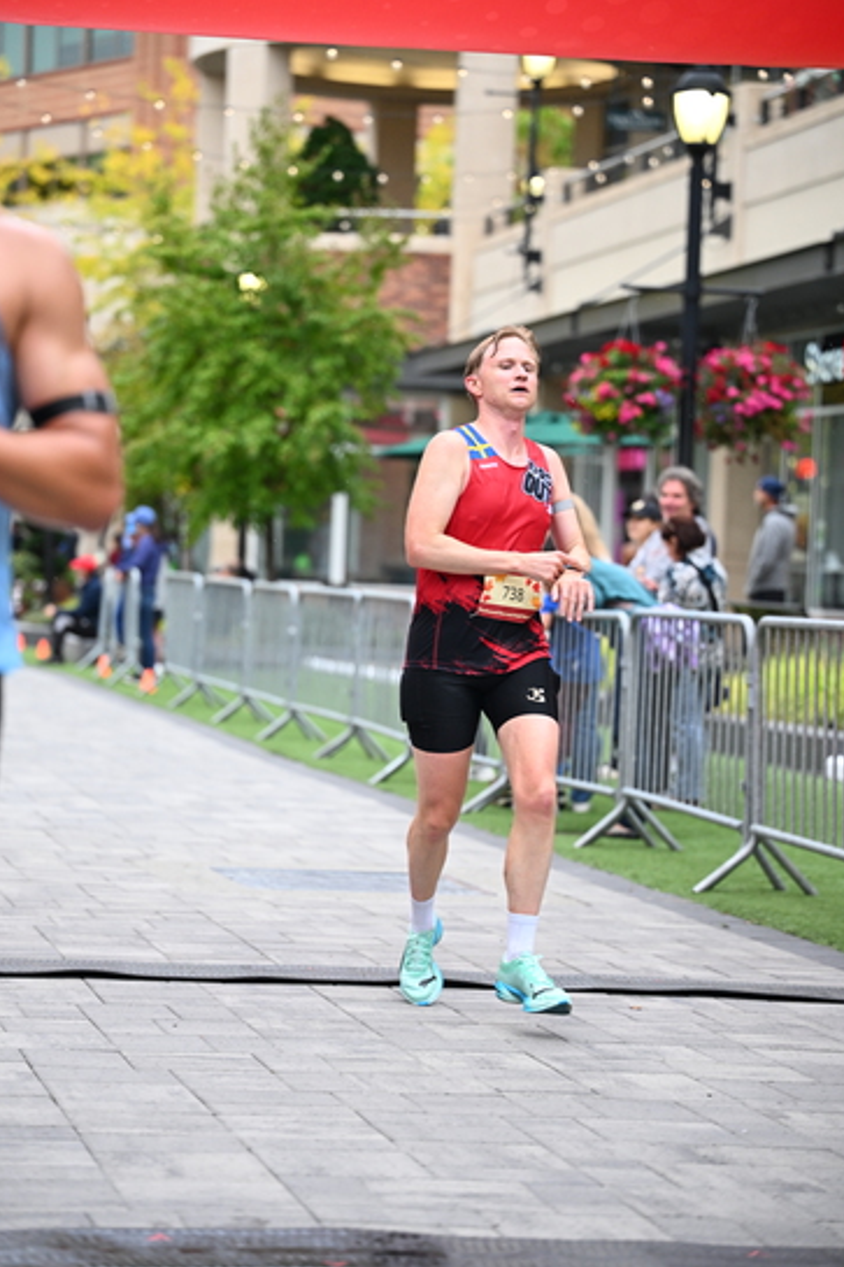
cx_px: 422
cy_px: 630
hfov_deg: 13.5
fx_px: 3554
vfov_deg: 20.2
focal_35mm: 101
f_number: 2.8
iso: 1250
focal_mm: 100
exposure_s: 1/1250
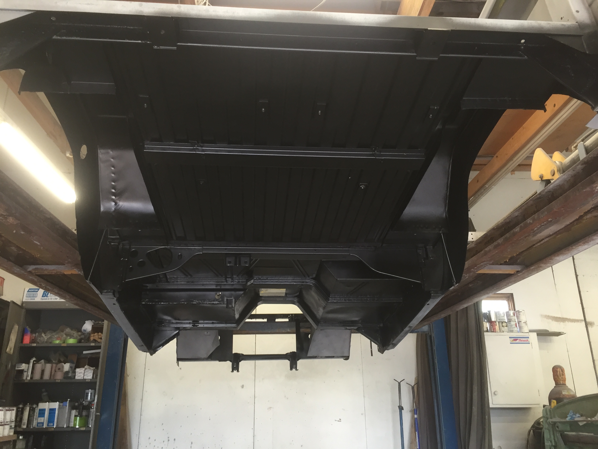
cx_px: 299
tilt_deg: +19.9
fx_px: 501
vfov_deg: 48.2
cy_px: 224
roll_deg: -0.9
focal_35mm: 29
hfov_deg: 61.7
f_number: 2.2
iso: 80
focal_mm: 4.15
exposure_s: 1/30
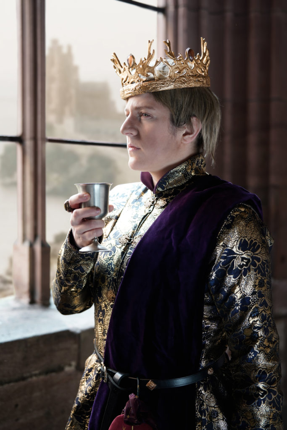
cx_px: 144
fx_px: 598
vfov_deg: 39.6
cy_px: 215
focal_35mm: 50
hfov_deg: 27.0
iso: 640
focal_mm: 50
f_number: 2
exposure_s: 1/250
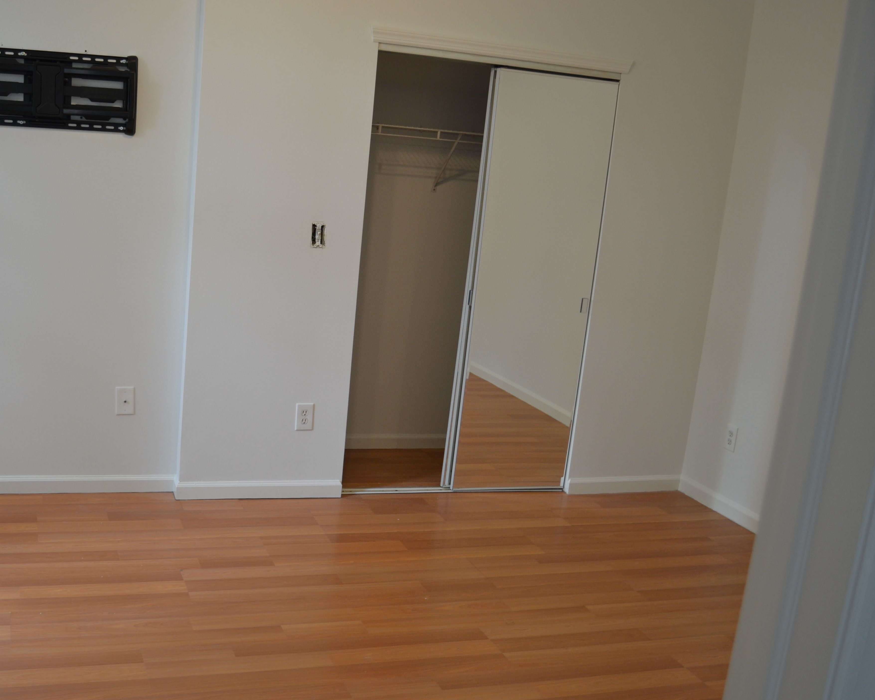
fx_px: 958
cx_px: 307
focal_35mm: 37
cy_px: 367
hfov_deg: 48.4
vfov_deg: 40.1
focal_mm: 20
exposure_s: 1/60
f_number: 4
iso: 400
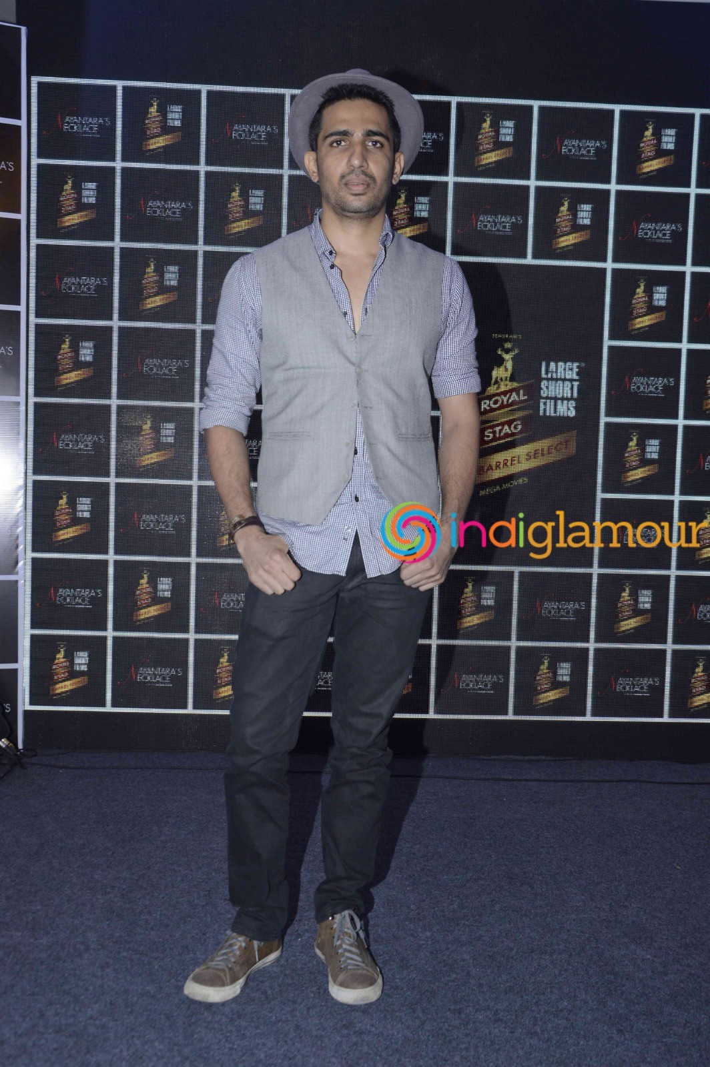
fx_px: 1111
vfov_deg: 51.3
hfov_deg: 35.4
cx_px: 355
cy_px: 534
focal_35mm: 38
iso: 800
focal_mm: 25
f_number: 7.1
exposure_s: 1/160
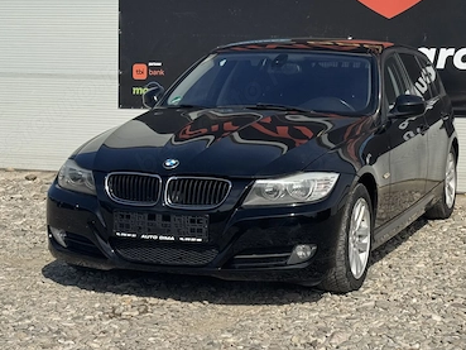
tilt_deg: -3.6
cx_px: 314
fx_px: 1050
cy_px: 130
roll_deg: -0.9
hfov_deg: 24.9
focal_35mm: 78
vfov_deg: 18.9
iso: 64
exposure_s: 1/7092
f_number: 1.78
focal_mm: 6.76
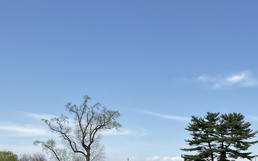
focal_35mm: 67
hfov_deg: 30.5
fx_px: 471
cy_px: 206
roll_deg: -2.3
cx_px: 156
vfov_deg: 18.2
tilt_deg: -3.5
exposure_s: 1/1626
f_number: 1.8
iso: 16
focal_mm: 3
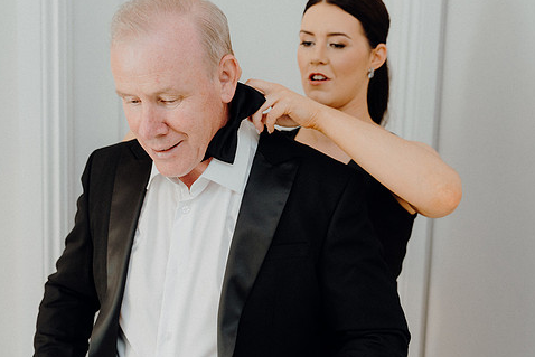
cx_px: 302
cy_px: 149
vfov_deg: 26.5
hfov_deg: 38.8
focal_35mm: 51
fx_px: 758
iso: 1250
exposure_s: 1/160
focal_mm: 42
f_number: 3.5
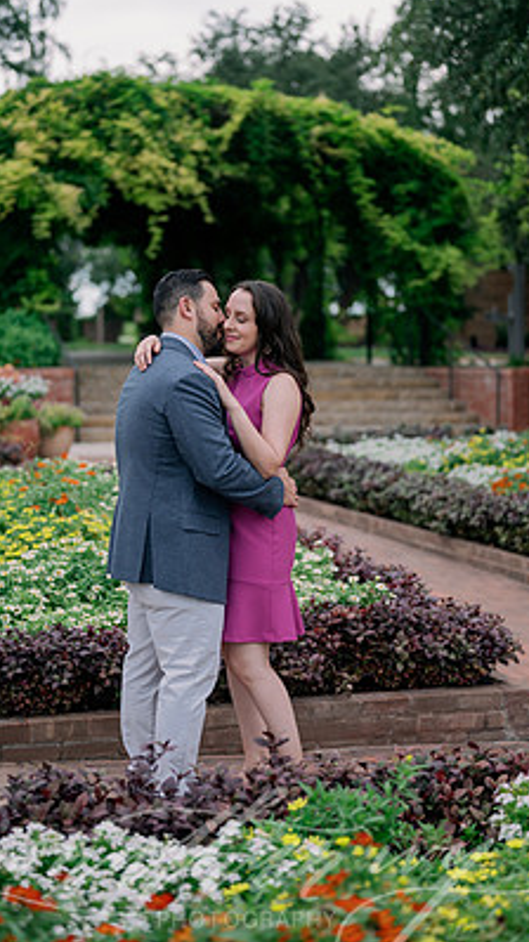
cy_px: 423
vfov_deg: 35.4
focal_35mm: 59
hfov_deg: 20.3
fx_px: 1473
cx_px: 218
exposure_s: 1/1000
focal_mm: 50
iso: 160
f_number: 2
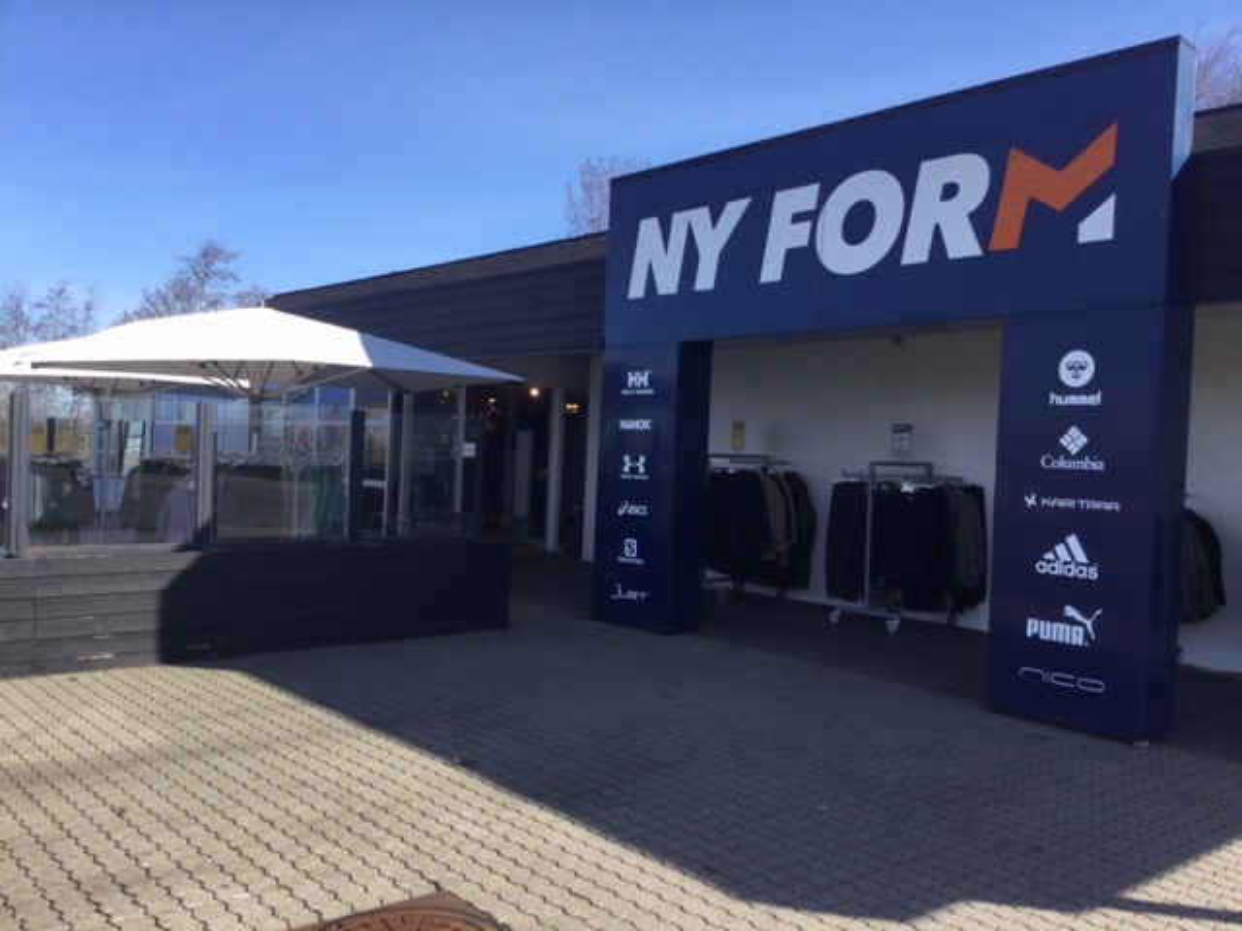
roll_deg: +0.0
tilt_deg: -2.1
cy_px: 466
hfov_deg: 58.4
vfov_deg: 45.4
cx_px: 621
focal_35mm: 31
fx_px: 1112
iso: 25
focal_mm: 3.3
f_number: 2.4
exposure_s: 1/641
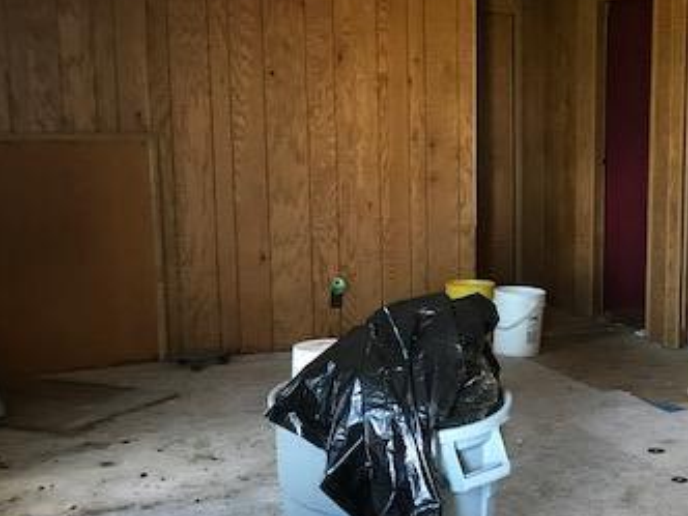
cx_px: 589
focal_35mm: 54
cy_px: 298
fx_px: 1073
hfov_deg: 34.0
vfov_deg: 27.0
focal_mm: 3.99
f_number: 1.8
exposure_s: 1/15
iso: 100
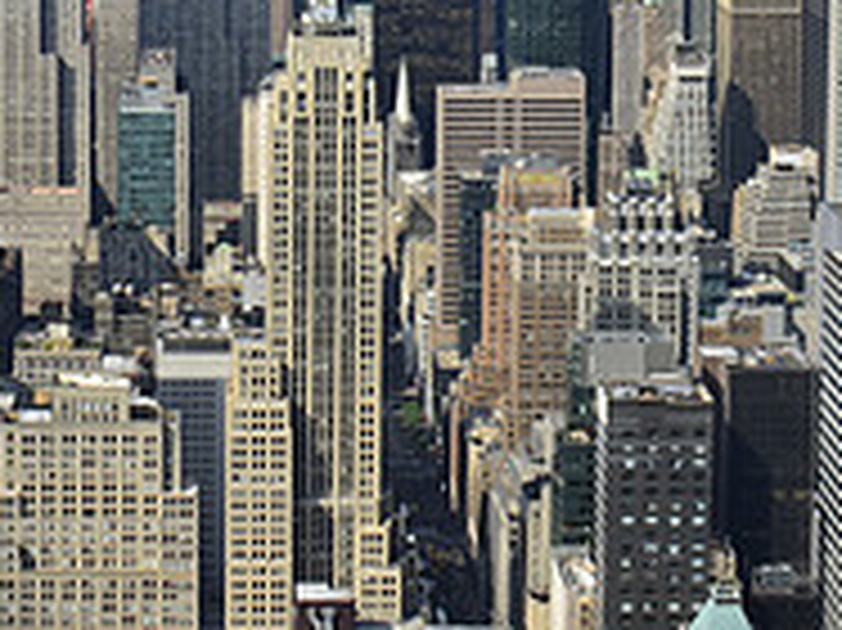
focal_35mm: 107
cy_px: -126
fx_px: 2601
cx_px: 257
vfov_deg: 13.4
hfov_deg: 18.3
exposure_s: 1/125
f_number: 11
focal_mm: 24
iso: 100
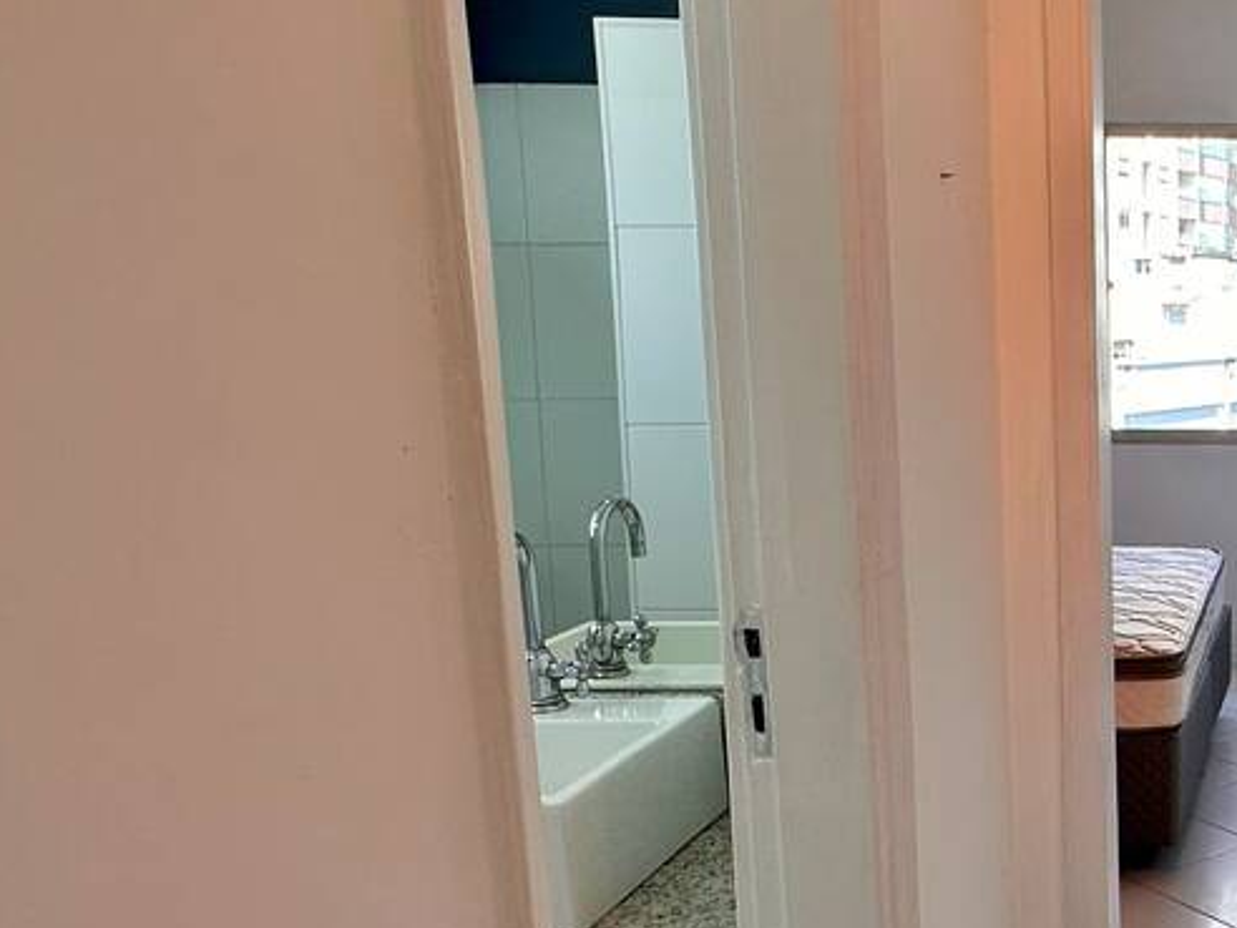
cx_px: 1343
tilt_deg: -10.1
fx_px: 1465
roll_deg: -0.6
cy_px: 571
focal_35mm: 41
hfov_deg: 38.4
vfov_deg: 35.0
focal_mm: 2.22
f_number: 2.2
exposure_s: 1/120
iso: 40
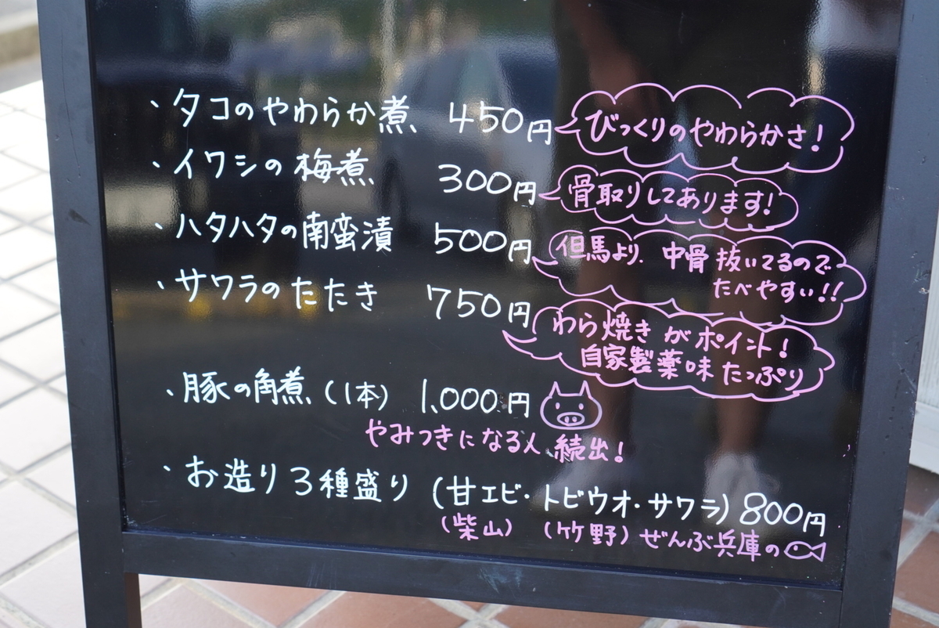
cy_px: 314
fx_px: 1370
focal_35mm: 52
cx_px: 470
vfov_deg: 25.8
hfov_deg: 37.8
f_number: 5.6
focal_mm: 35
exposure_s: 1/60
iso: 500
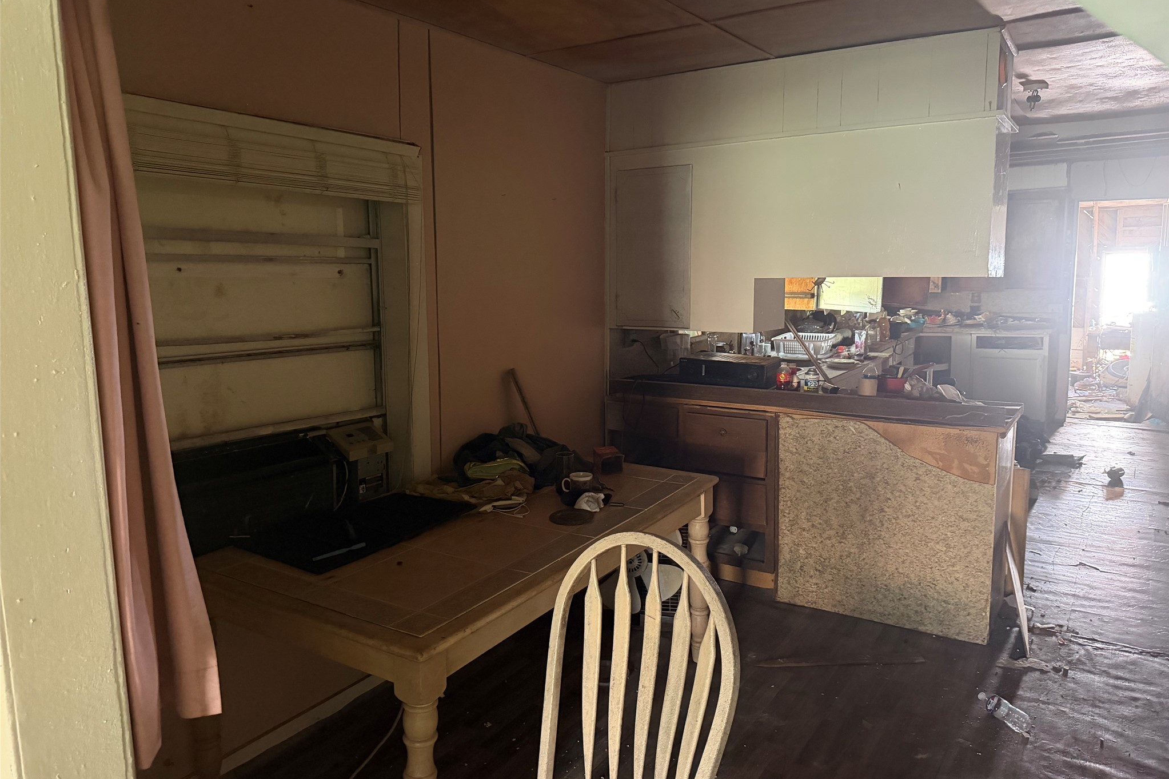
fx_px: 812
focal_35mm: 25
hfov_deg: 71.5
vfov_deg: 51.3
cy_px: 371
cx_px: 585
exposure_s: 1/35
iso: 1000
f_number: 1.78
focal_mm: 6.76
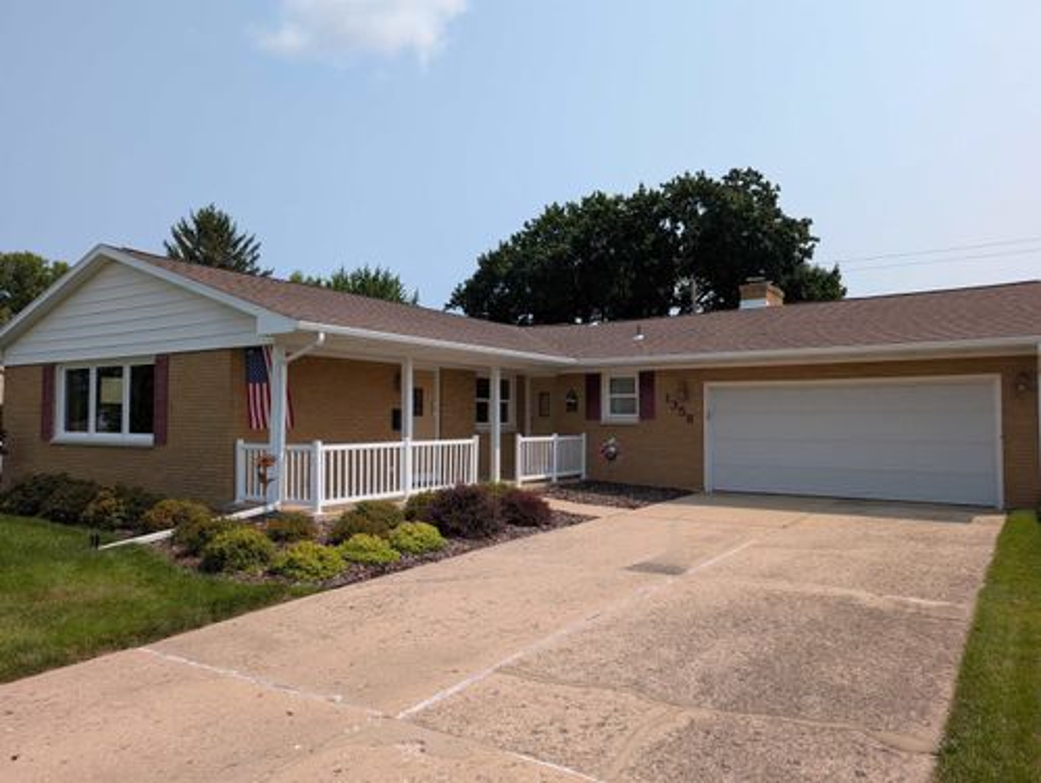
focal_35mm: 24
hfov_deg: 71.5
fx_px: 722
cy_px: 392
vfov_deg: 56.9
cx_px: 520
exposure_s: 1/1250
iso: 22
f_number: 1.68
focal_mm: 6.9
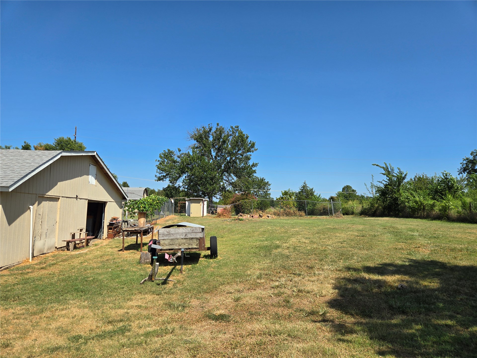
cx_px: 238
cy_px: 179
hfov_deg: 73.9
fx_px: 317
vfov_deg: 58.9
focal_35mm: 23
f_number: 1.8
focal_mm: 5.4
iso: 25
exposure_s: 1/1973
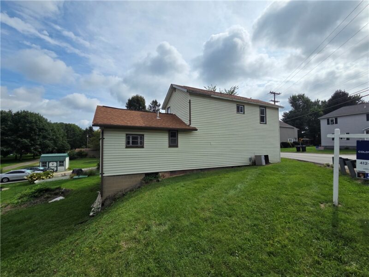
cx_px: 184
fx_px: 139
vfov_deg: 89.9
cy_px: 138
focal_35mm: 13
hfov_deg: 106.2
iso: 50
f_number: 2.2
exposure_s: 1/3598
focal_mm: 2.2
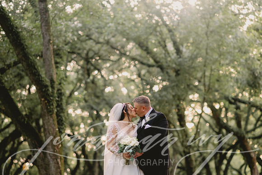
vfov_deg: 16.1
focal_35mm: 85
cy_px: 88
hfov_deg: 23.9
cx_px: 131
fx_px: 619
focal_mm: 85
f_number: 2
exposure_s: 1/400
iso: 1250
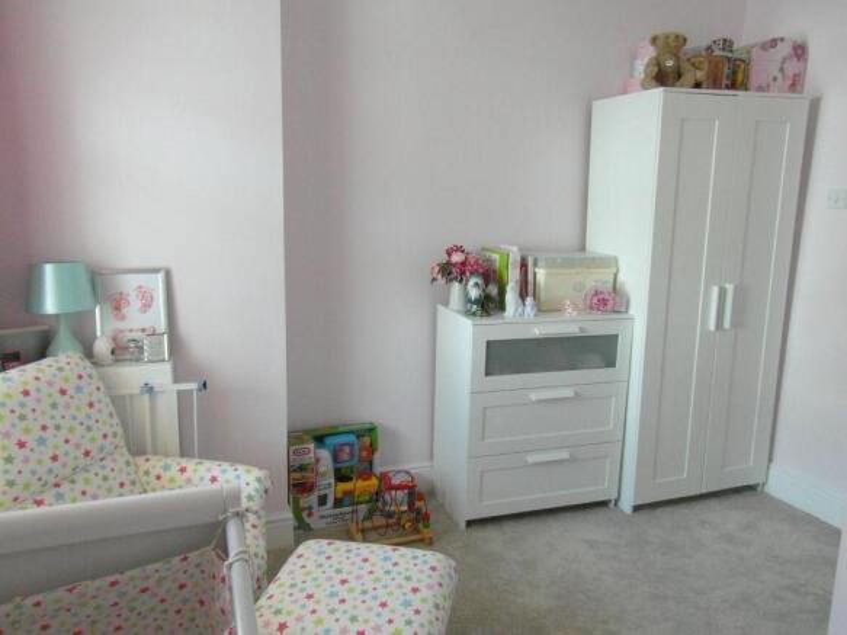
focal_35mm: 24
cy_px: 318
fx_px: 587
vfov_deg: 56.8
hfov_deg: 71.6
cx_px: 424
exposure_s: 1/30
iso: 240
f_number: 3.2
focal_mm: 4
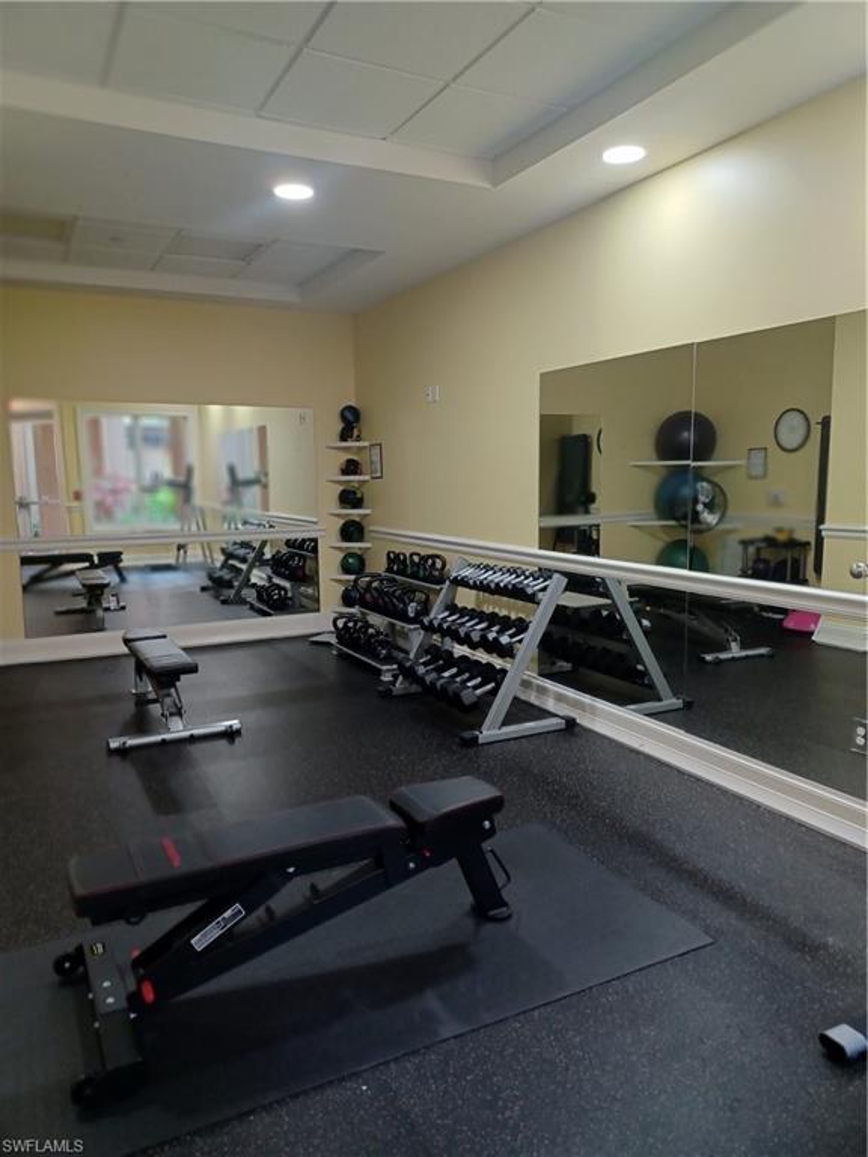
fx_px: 836
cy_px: 578
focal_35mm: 25
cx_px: 434
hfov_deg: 54.9
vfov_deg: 69.4
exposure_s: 1/30
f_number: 1.8
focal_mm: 4.6
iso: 320
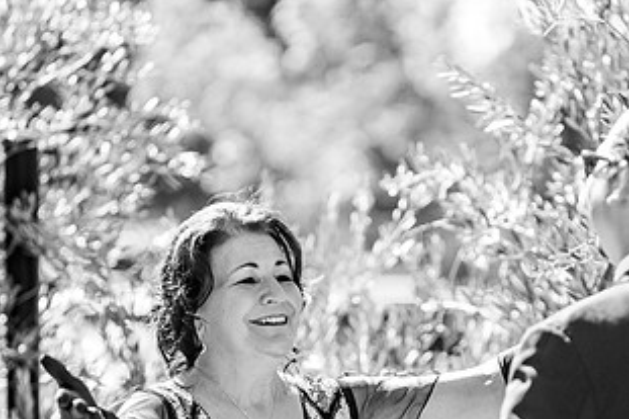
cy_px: 376
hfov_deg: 5.5
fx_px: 6513
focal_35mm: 373
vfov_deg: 3.7
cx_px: 435
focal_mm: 200
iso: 500
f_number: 4
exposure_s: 1/1000
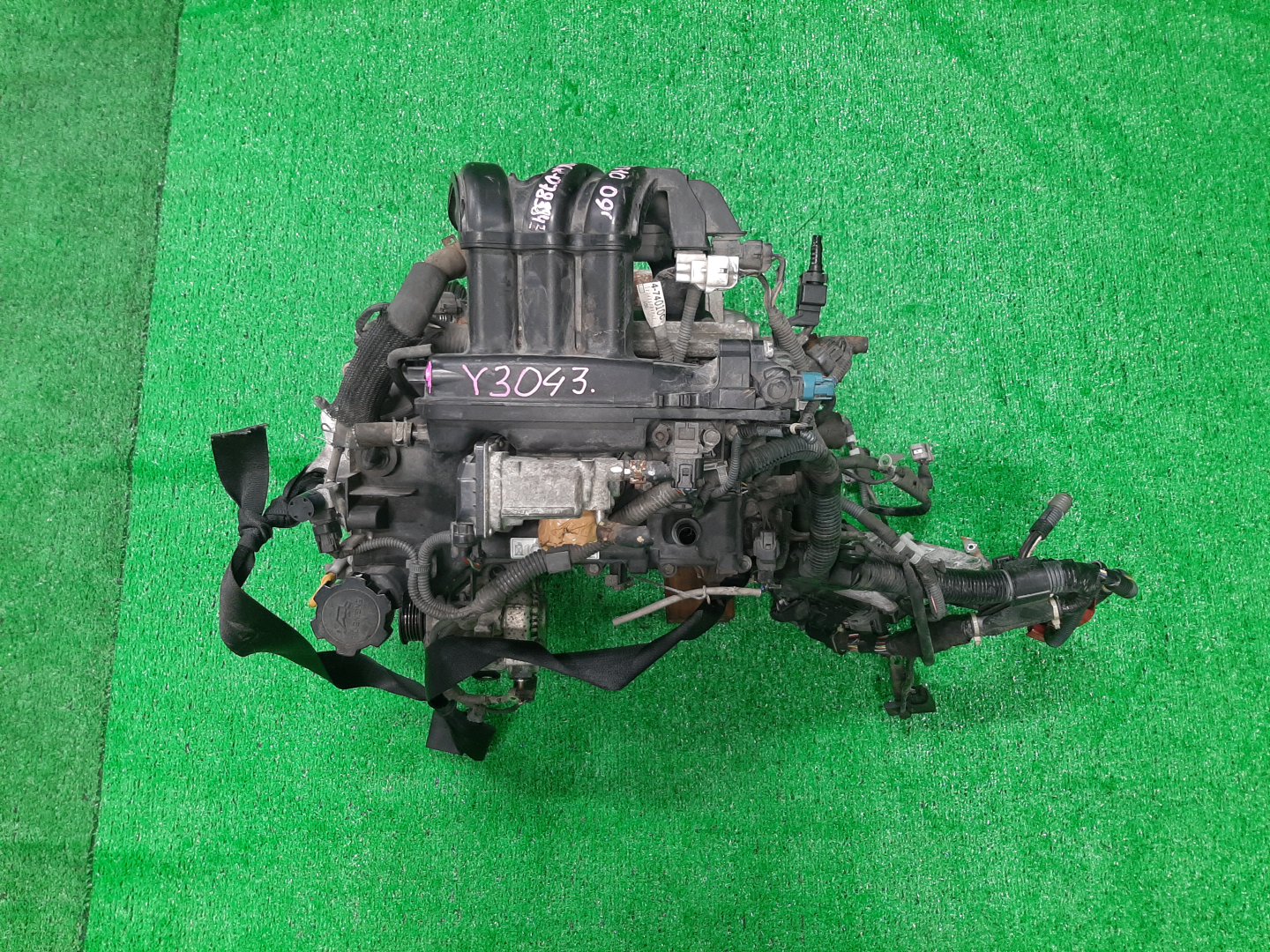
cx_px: 635
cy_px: 476
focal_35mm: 26
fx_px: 954
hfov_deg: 67.3
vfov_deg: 53.1
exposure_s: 1/50
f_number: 1.7
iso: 129
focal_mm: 3.93
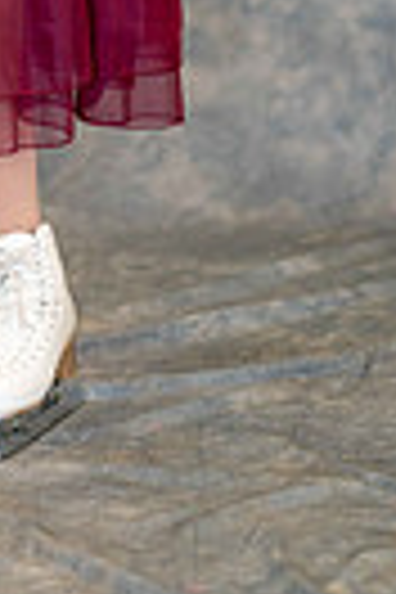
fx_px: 4768
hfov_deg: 4.7
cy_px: -338
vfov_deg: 7.0
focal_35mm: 289
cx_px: -63
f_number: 1.4
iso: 500
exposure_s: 1/200
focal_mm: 85
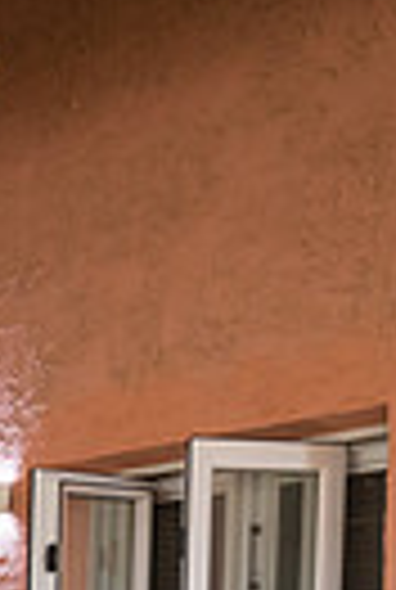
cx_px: -734
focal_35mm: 106
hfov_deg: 10.1
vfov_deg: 17.6
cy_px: 835
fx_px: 1740
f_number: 4
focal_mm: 24
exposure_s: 1/125
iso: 640
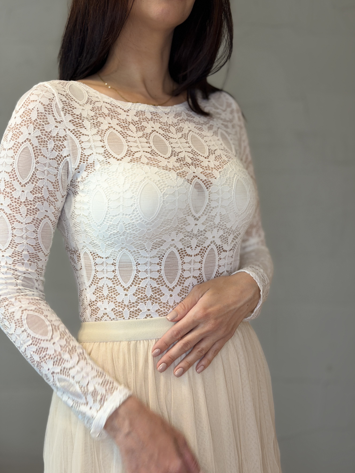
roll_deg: +0.3
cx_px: 178
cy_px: 236
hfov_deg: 30.3
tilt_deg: -3.5
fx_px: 656
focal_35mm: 48
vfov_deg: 39.7
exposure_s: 1/60
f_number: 1.78
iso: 160
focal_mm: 6.76
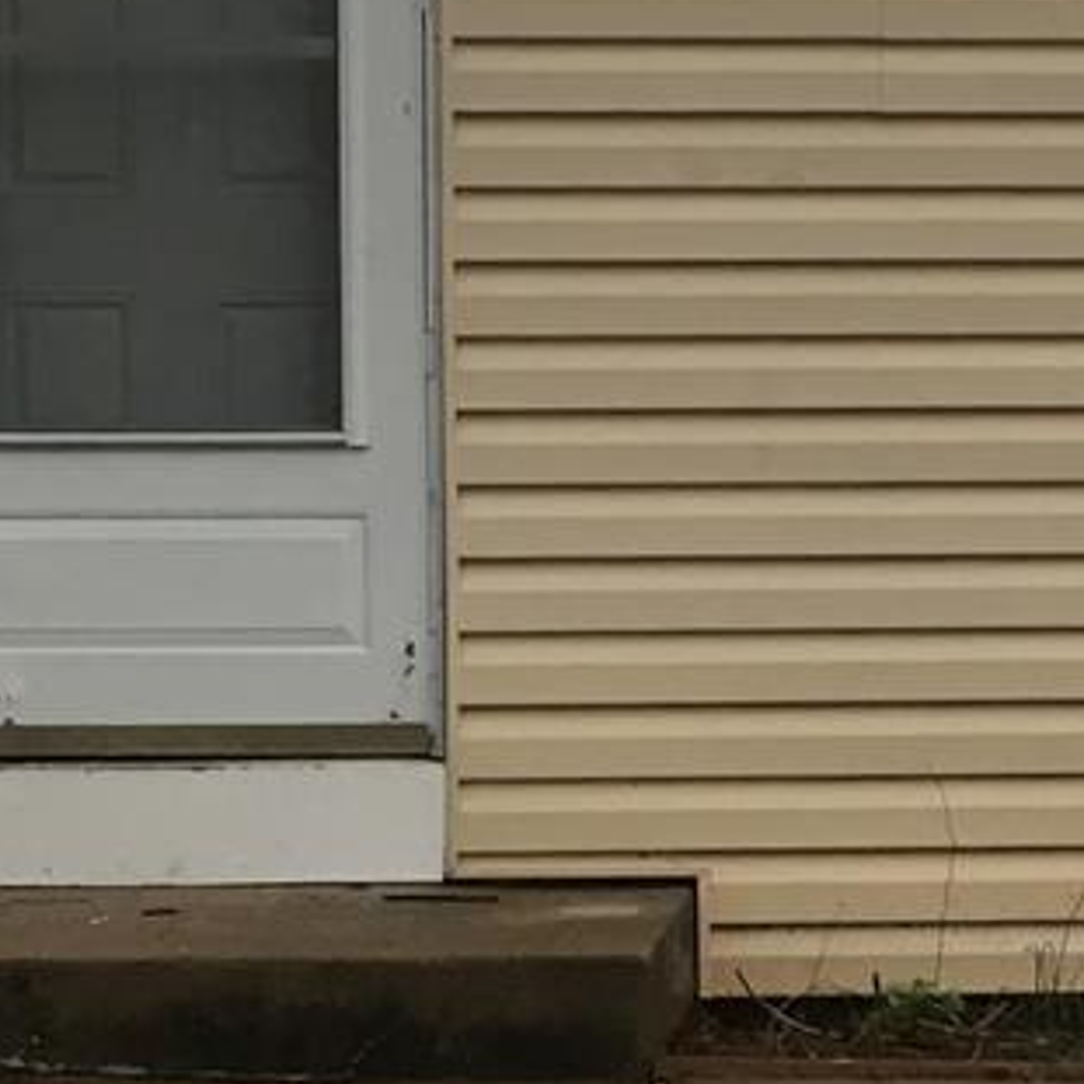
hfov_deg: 13.0
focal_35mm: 132
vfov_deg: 13.2
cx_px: 1196
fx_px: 4677
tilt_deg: -1.7
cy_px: 756
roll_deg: +0.6
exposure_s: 1/30
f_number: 2.2
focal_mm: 4.15
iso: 64
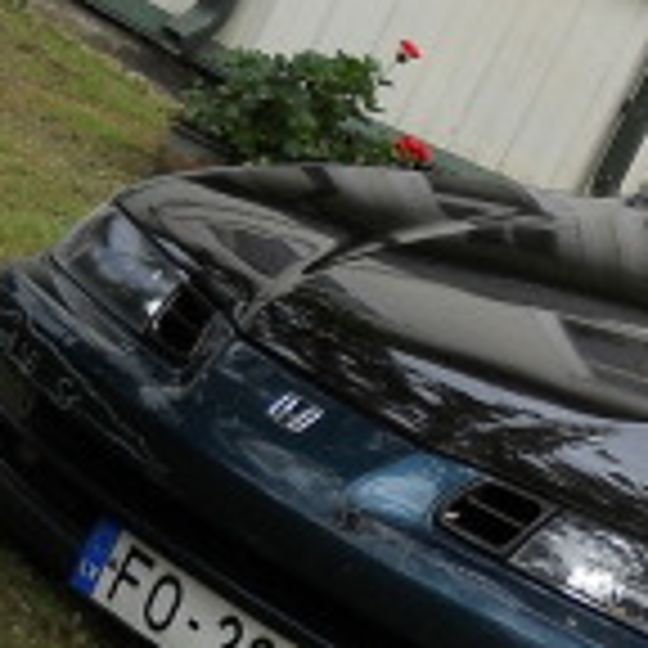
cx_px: 1053
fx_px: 3410
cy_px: 392
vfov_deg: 10.9
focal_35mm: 161
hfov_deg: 10.4
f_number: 3.1
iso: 80
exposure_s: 1/160
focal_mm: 6.72
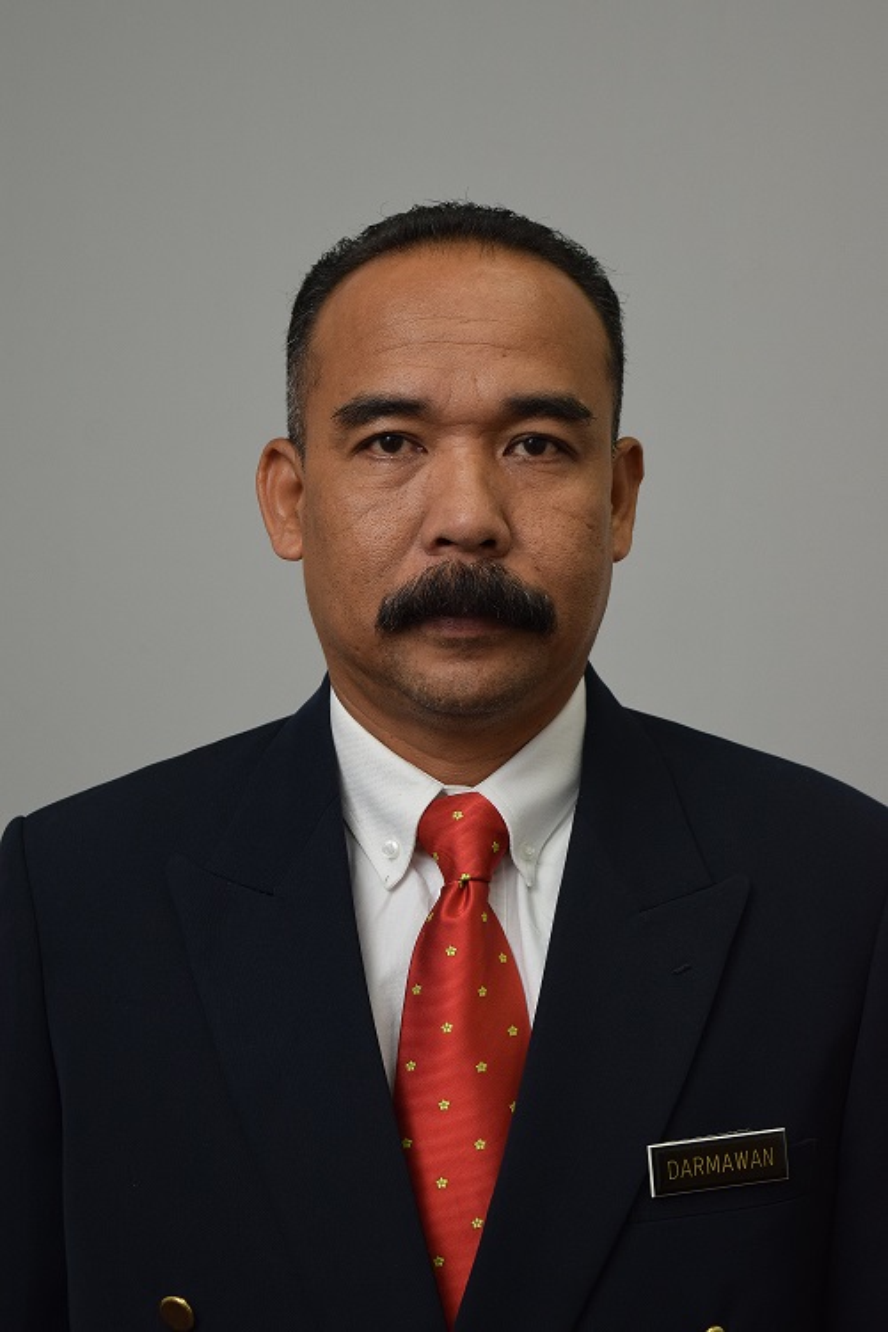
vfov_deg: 24.6
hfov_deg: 16.6
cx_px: 444
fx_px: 3052
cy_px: 666
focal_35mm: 82
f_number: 5.6
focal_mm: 55
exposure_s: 1/60
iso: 640
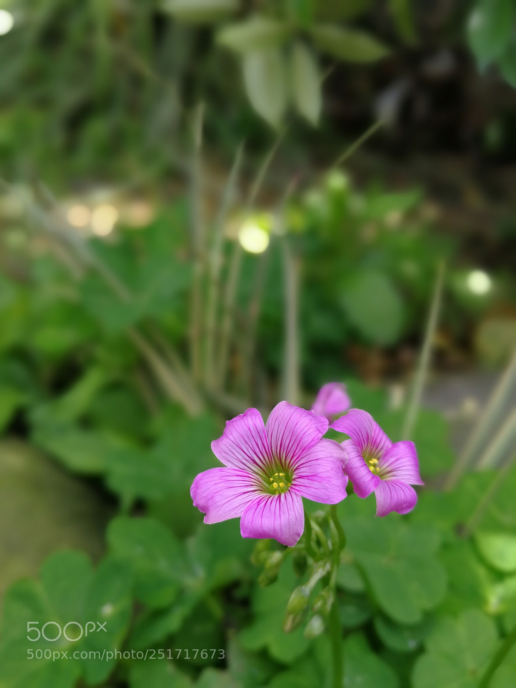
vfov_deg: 65.3
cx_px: 258
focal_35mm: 27
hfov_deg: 51.4
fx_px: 537
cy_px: 344
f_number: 0.95
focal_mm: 3.95
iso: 50
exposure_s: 1/118
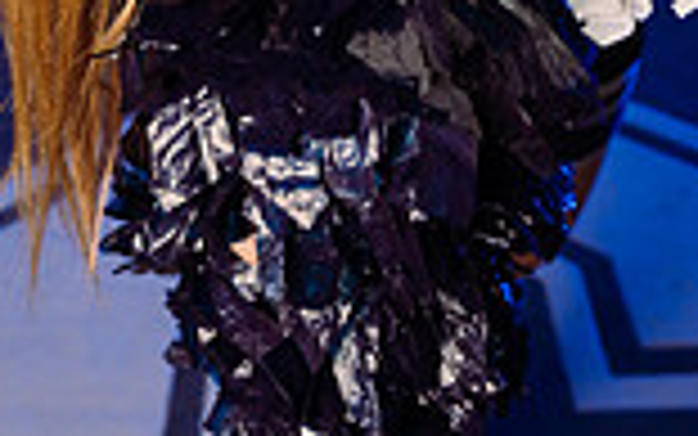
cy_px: -548
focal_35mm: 71
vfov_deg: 14.0
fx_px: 1351
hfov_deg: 28.8
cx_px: 252
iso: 100
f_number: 5.6
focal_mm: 24
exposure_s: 1/250
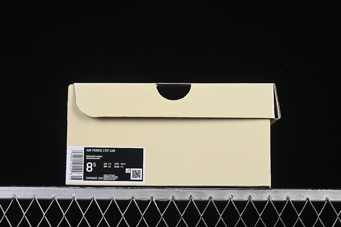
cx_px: 172
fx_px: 729
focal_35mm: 77
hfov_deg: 26.3
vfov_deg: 17.7
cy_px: 115
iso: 160
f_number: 8
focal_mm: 50
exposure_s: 1/80
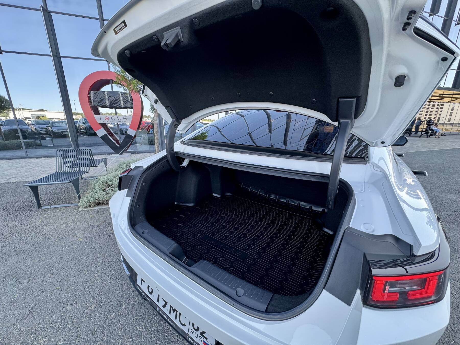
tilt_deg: -13.8
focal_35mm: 14
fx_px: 186
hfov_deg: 102.1
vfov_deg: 85.7
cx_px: 230
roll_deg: +0.4
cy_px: 172
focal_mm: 2.22
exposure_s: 1/110
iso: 80
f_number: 2.2
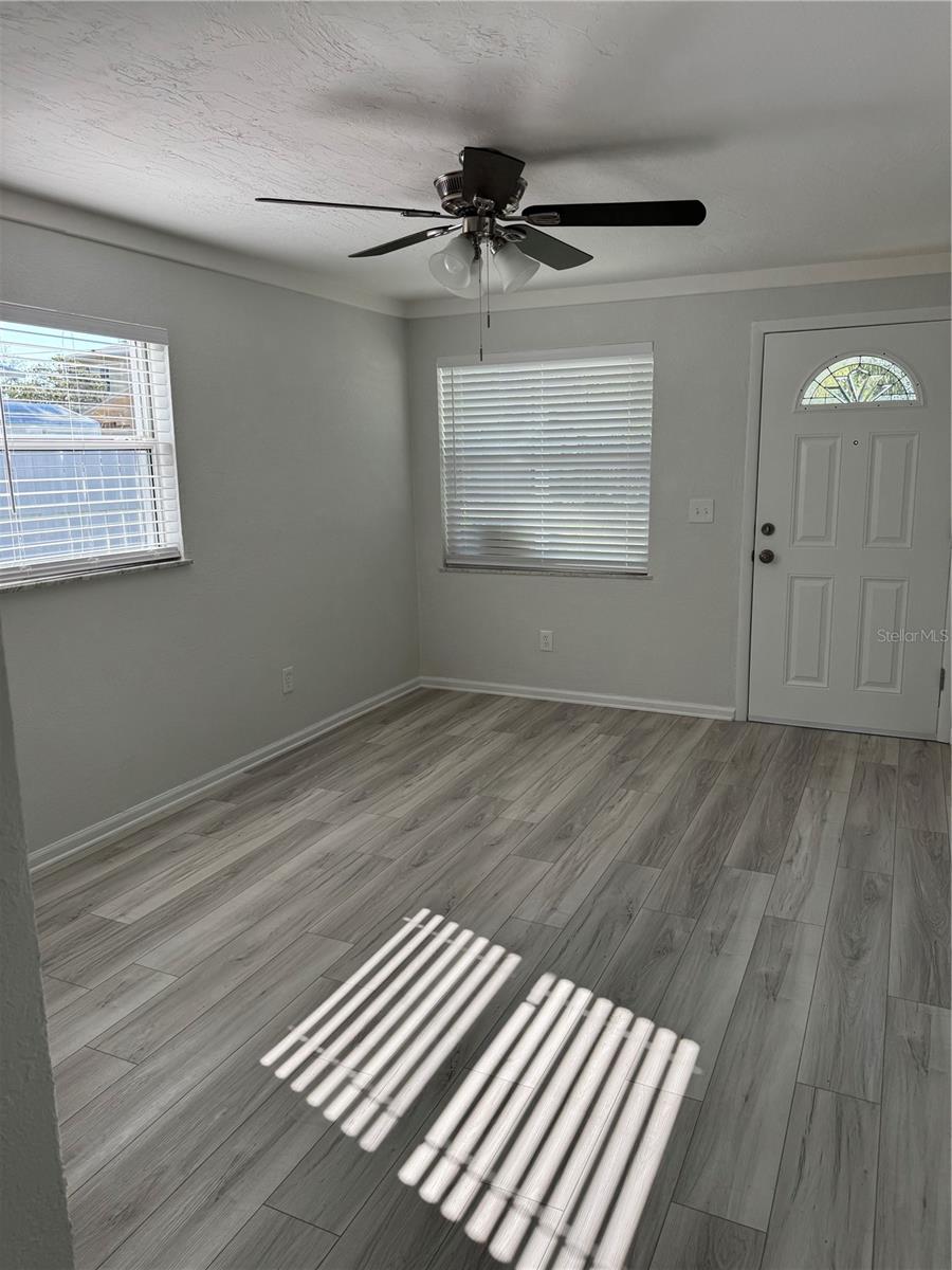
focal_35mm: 24
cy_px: 635
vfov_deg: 71.6
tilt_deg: -10.7
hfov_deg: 56.8
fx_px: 880
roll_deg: +2.1
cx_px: 476
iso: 80
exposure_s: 1/558
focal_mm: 6.76
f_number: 1.78
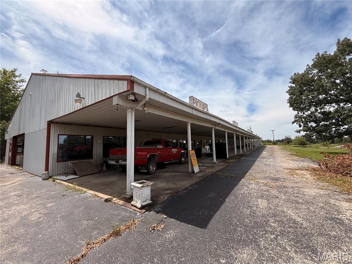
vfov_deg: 85.7
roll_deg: +1.5
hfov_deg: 102.1
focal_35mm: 14
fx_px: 142
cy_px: 132
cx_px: 176
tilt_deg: +6.8
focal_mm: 2.22
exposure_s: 1/1901
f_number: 2.2
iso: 50
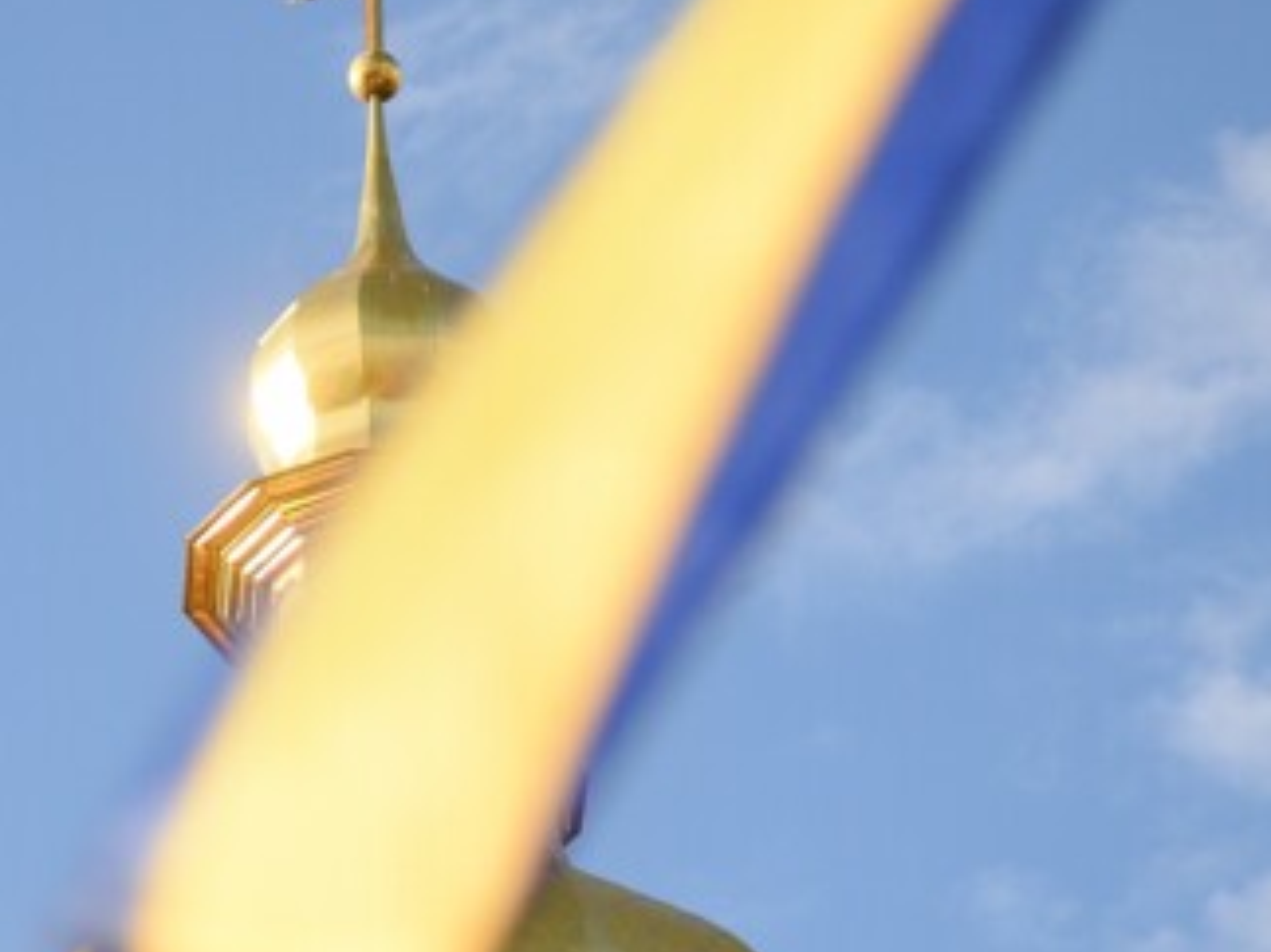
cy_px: 283
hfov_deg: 11.4
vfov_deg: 8.6
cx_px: 374
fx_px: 6350
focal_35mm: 173
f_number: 2.8
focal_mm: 58
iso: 250
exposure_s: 1/2500
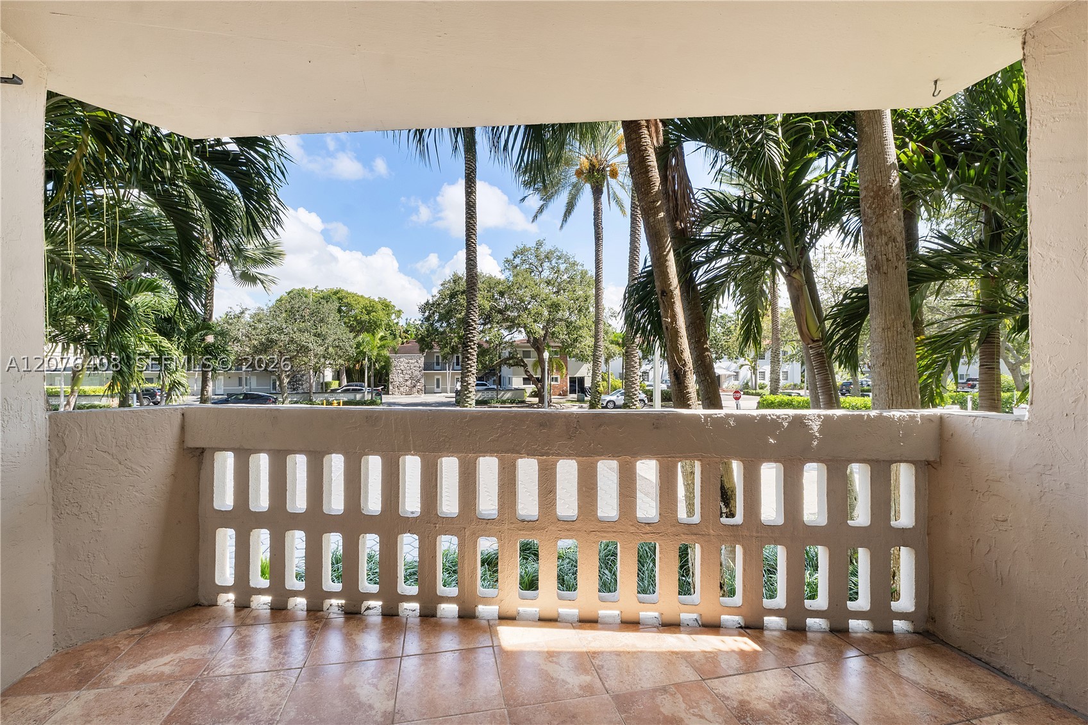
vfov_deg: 77.3
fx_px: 453
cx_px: 544
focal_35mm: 15
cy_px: 362
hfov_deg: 100.4
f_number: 11
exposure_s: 1/100
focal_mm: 10
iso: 160
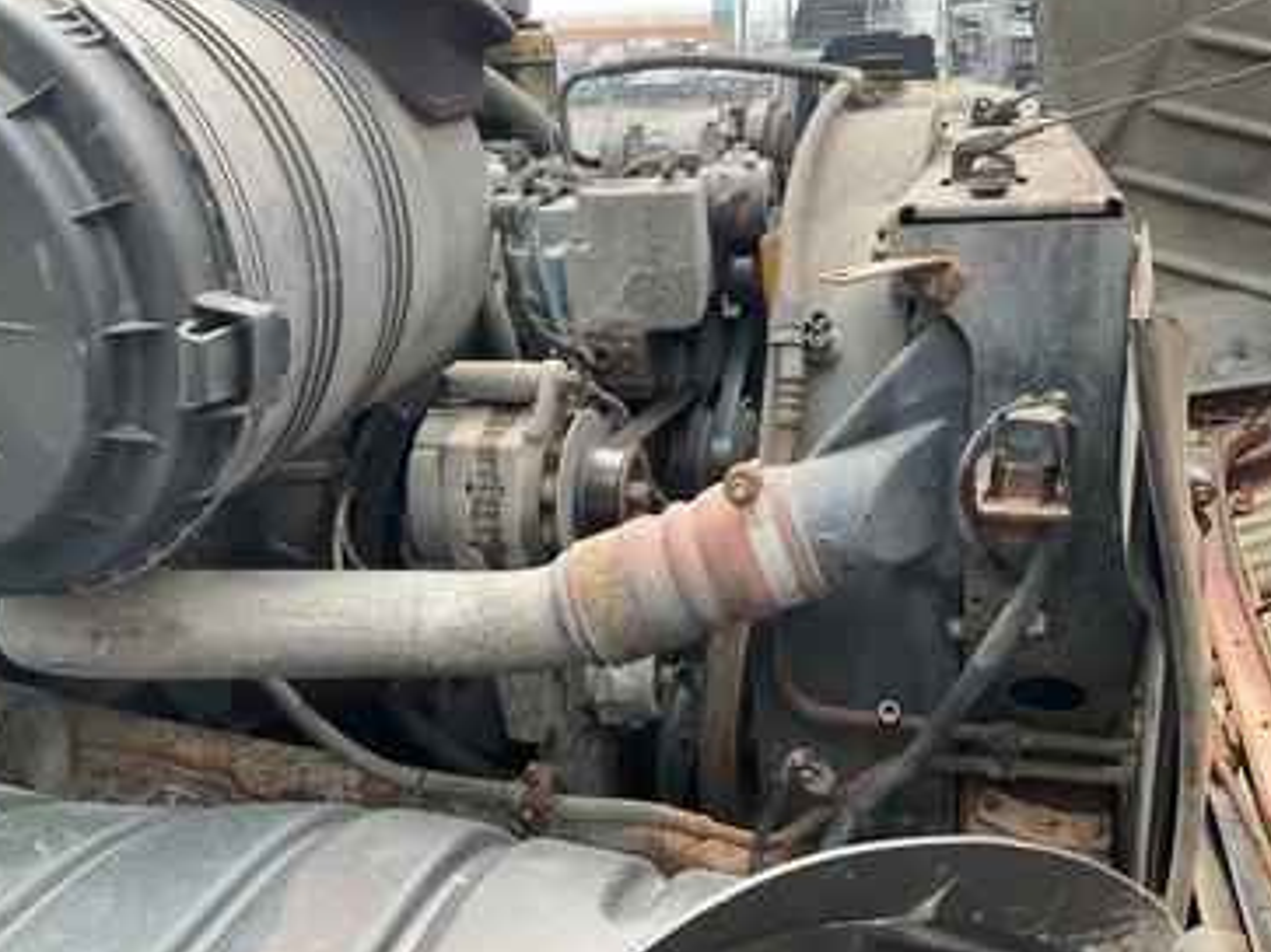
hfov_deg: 56.8
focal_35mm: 32
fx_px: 1175
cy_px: 452
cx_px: 595
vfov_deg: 44.1
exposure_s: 1/253
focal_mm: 3
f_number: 1.8
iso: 25
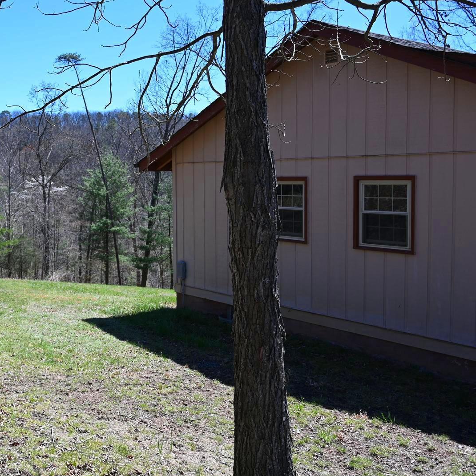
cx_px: 85
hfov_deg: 40.8
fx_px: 607
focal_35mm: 39
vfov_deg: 42.8
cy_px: 209
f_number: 5.6
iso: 100
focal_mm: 24
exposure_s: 1/250
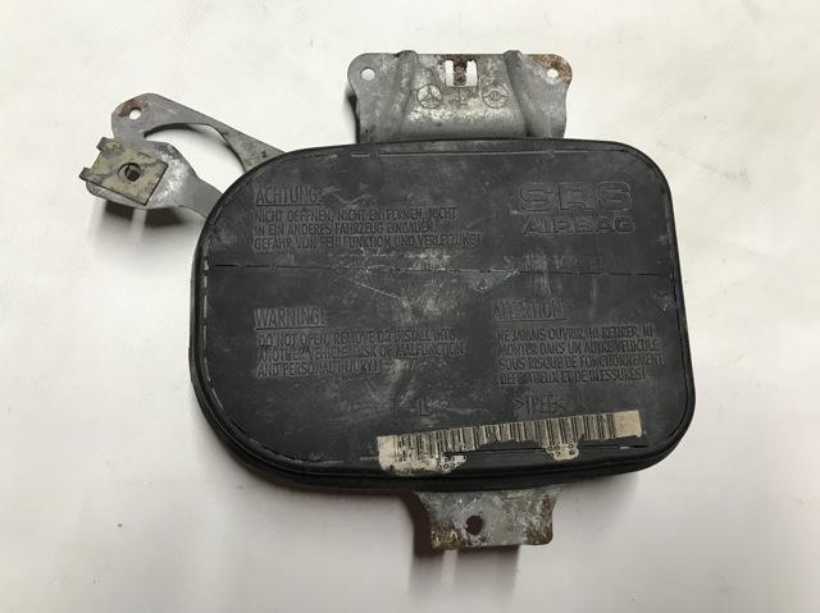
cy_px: 306
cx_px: 410
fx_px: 663
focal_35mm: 28
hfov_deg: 63.5
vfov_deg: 49.7
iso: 40
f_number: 1.8
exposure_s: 1/33
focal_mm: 3.99
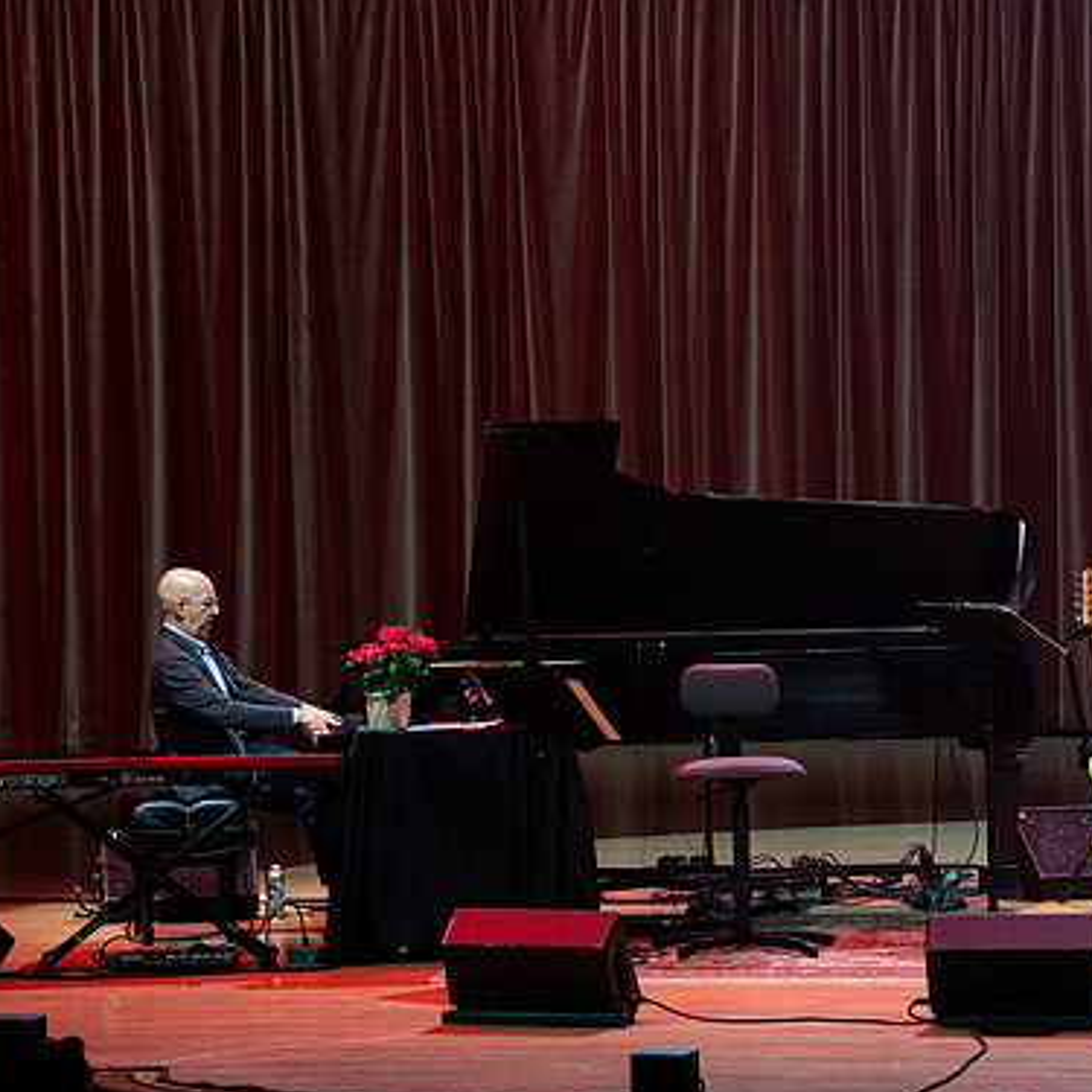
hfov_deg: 6.7
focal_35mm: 263
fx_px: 9387
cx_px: 533
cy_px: 552
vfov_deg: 6.7
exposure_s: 1/250
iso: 2500
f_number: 6.3
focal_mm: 200
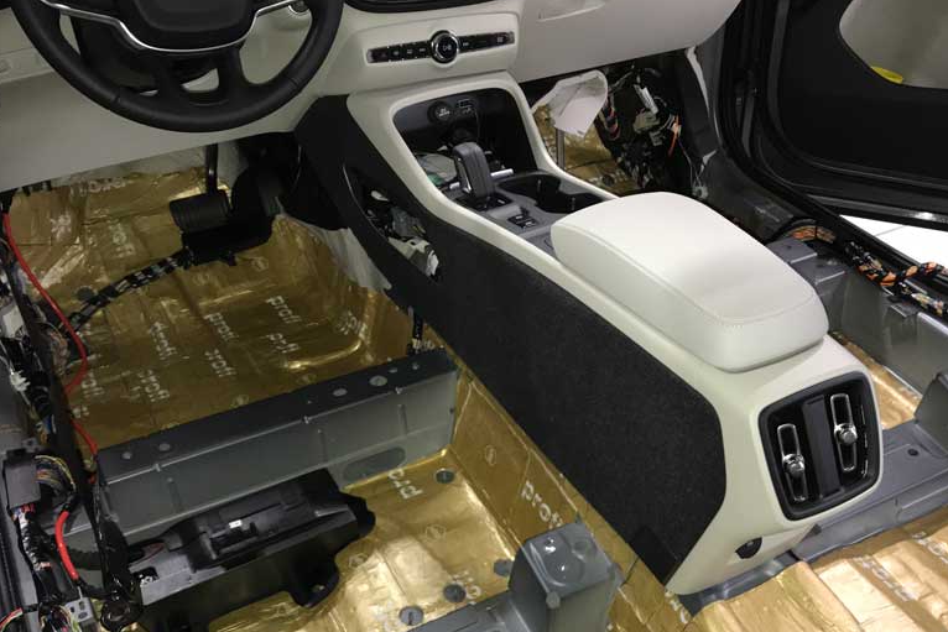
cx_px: 511
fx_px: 1001
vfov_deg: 34.8
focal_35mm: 38
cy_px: 413
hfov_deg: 50.6
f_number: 1.8
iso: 80
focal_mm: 3.99
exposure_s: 1/25
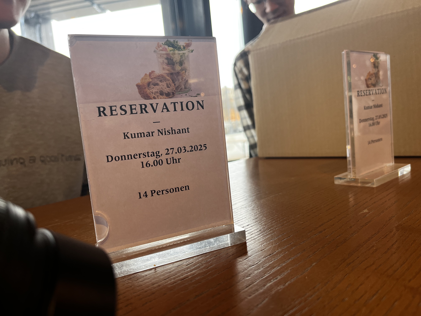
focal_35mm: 26
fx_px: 316
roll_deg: +5.8
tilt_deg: -7.0
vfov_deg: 53.1
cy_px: 158
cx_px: 210
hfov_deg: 67.3
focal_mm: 5.1
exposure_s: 1/121
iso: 125
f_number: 1.6
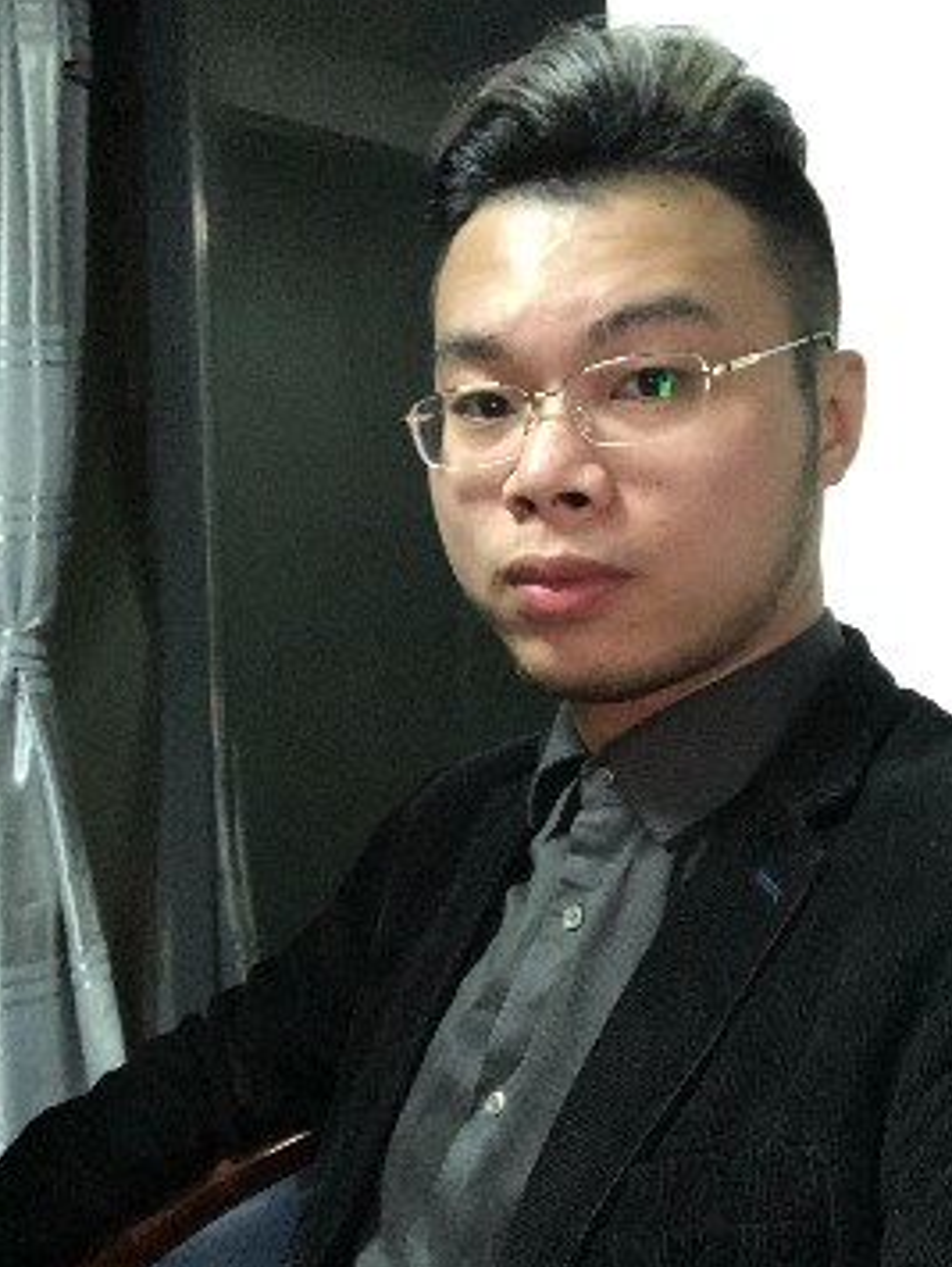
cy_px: 669
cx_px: 471
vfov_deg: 51.3
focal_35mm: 36
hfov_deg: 39.7
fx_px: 1318
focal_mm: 2.87
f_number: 2.2
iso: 500
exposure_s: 1/20
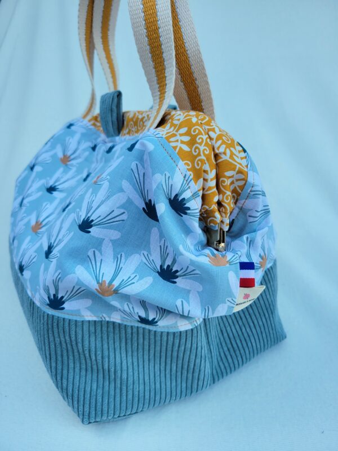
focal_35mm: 26
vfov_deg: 67.3
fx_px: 338
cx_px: 169
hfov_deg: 53.1
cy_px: 226
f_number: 1.8
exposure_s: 1/169
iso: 40
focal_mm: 5.4
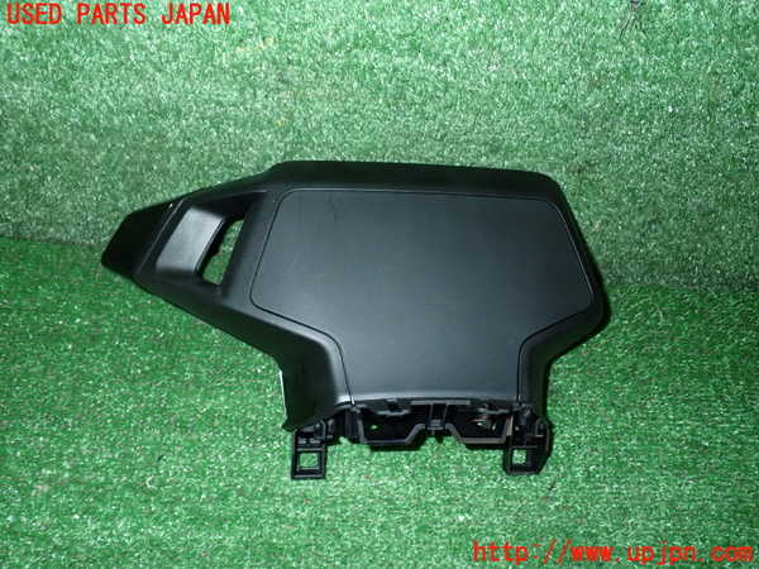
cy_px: 284
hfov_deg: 60.0
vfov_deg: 46.8
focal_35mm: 30
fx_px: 658
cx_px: 380
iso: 400
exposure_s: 1/30
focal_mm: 5.4
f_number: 6.3
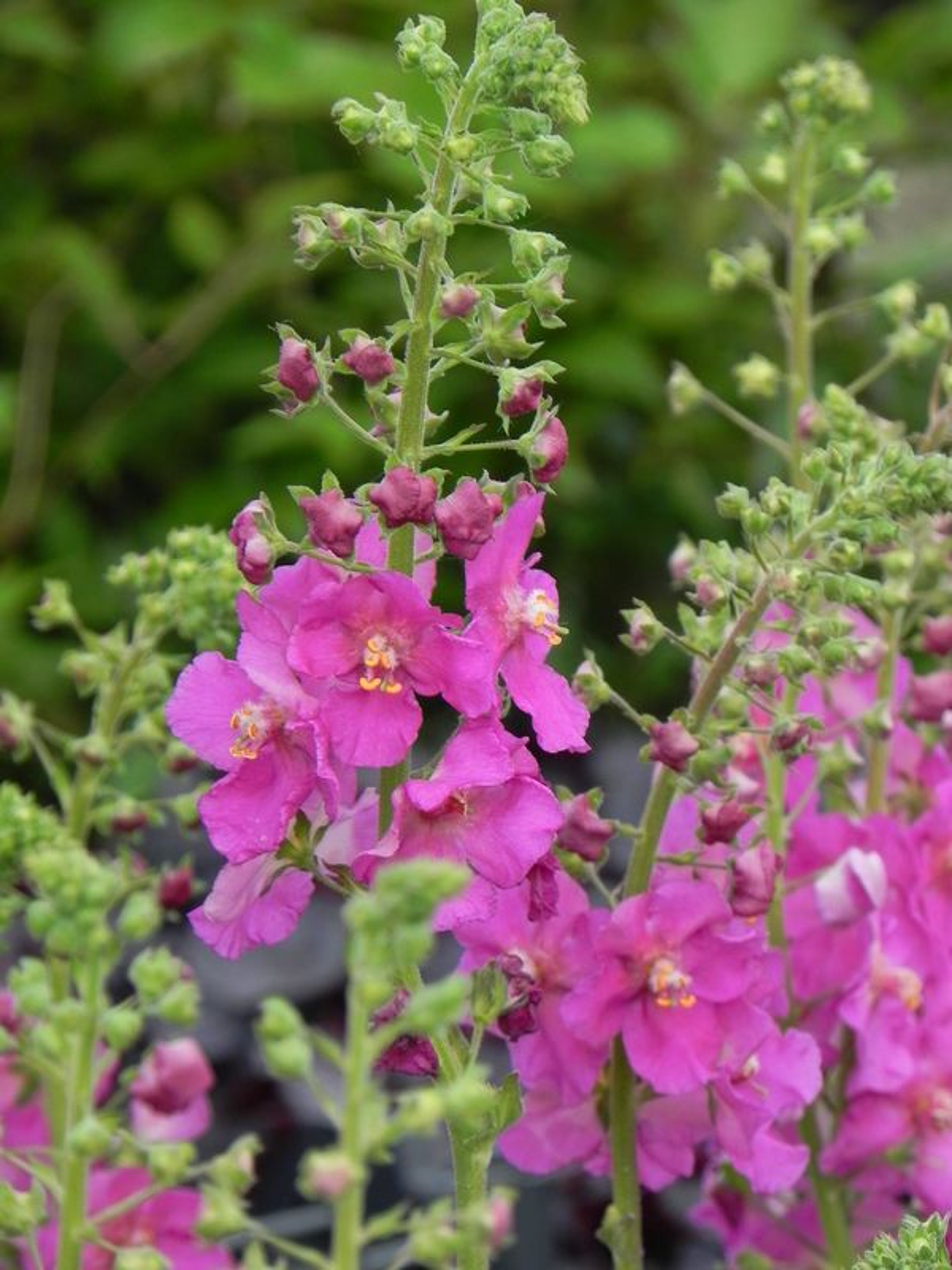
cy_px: 635
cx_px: 476
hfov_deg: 5.1
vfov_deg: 6.8
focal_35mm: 291
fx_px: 10671
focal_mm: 51.8
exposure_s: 1/200
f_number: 5
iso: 160
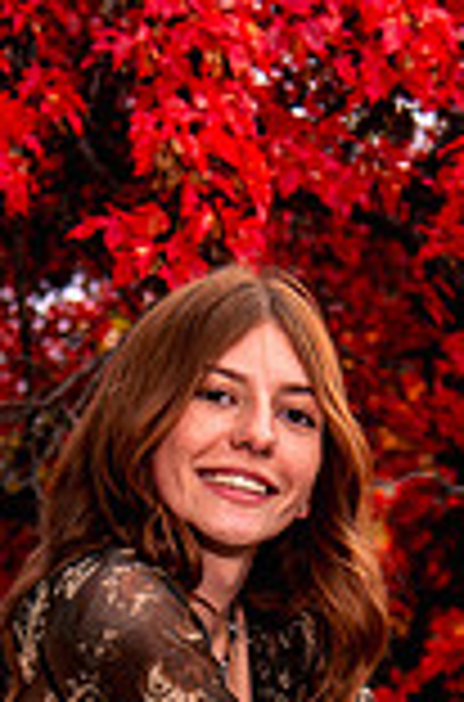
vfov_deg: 12.7
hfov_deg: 8.6
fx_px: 3094
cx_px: 264
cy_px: 801
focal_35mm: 159
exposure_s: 1/250
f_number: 4
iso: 200
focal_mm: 55
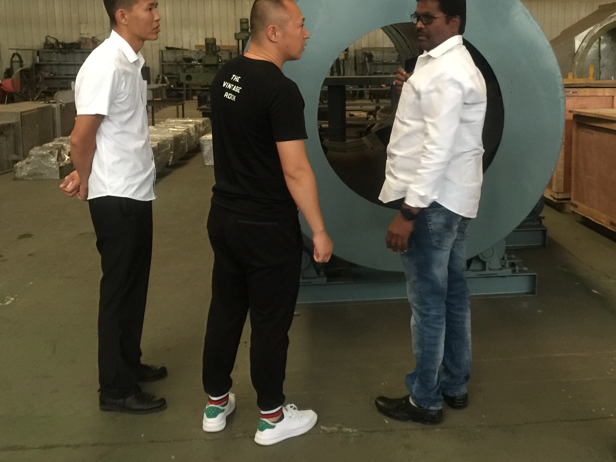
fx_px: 765
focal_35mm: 43
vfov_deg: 33.3
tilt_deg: -7.1
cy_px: 154
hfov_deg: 43.5
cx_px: 386
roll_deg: -1.7
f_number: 2.2
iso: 125
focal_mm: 4.15
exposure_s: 1/10
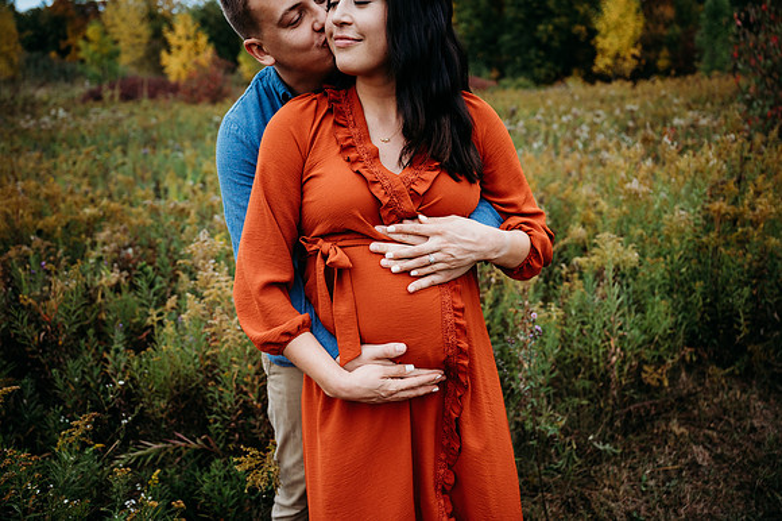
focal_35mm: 30
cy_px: 260
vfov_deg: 42.9
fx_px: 662
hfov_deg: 61.1
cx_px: 391
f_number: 2.8
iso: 320
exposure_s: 1/400
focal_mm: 30.5
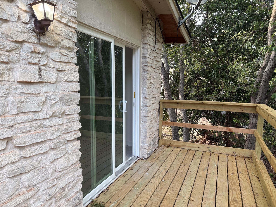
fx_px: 207
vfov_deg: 53.1
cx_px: 138
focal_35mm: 26
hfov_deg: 67.3
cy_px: 104
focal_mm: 5.96
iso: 40
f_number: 1.6
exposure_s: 1/121
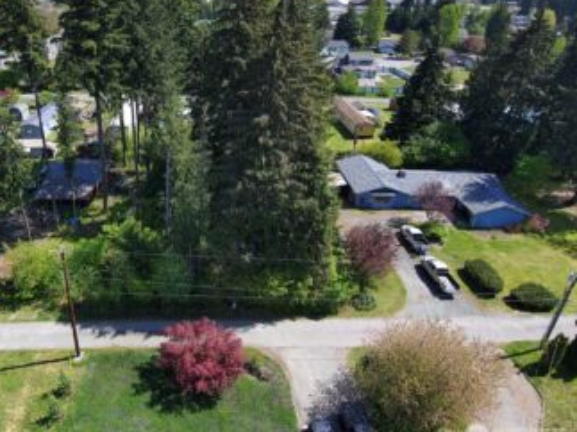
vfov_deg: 52.9
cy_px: 186
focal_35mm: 26
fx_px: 433
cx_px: 222
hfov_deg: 66.5
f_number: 2.8
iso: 100
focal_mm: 3.7
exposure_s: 1/590
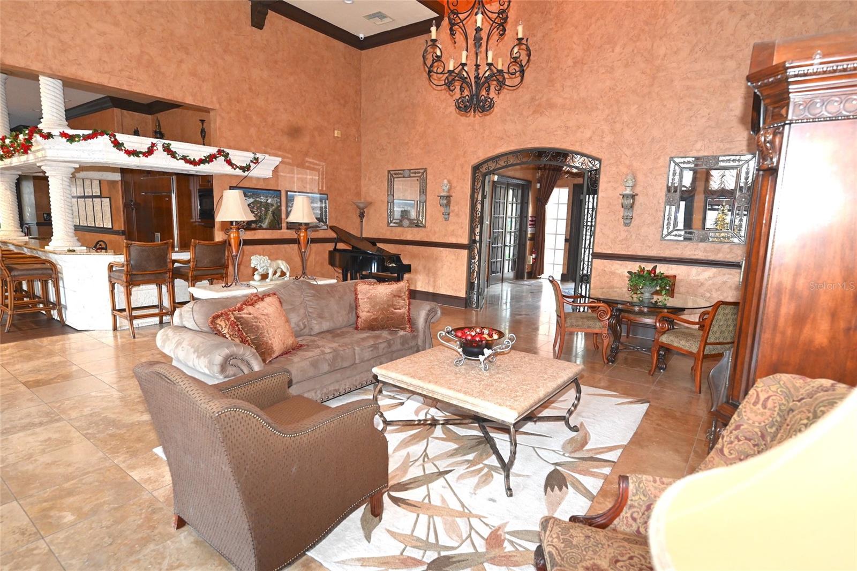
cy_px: 286
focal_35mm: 19
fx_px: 452
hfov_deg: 86.9
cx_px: 428
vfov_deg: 64.5
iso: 2500
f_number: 4
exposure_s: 1/60
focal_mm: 19
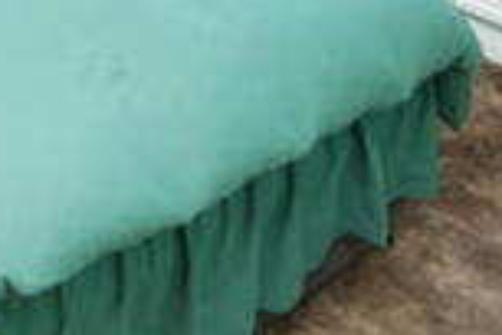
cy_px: -232
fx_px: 892
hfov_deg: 27.0
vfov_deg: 17.9
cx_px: -130
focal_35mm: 64
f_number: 4
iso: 200
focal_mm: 10
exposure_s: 1/60
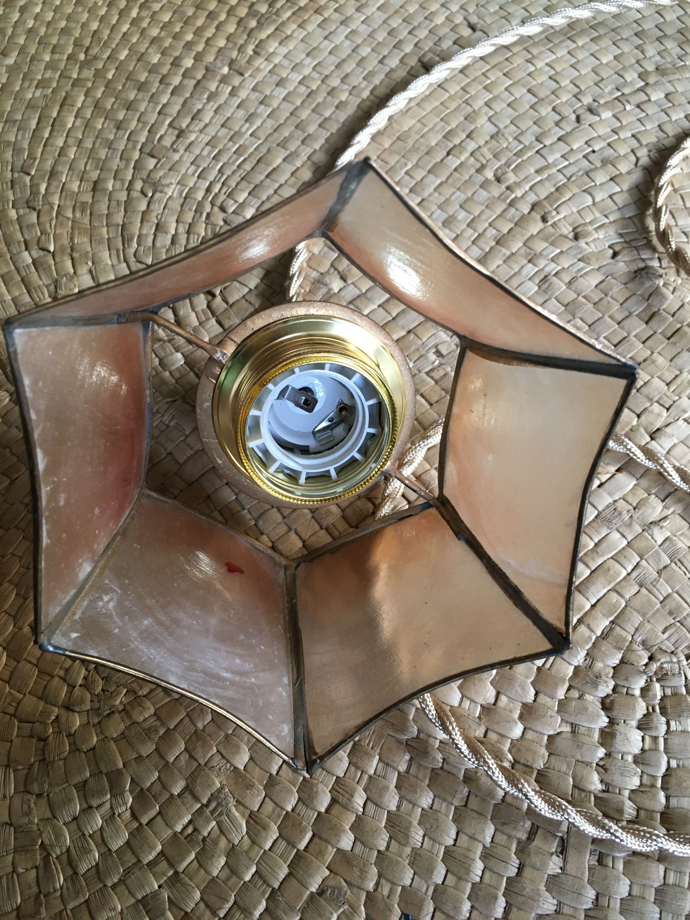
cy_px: 460
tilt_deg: -61.8
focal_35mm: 29
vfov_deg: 61.7
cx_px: 345
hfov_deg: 48.2
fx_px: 771
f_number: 2.2
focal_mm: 4.15
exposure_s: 1/33
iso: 160
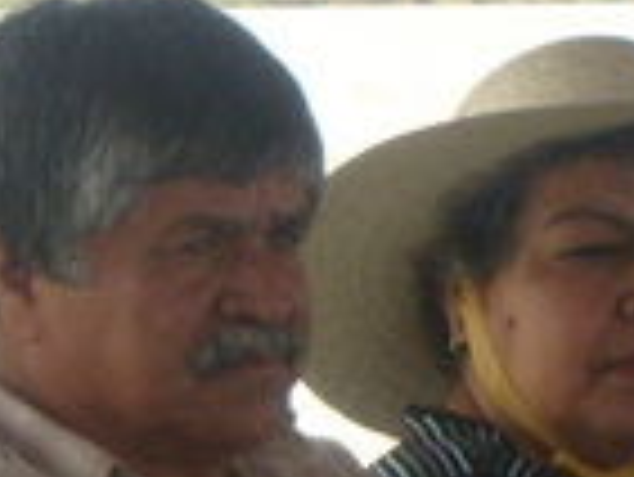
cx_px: -175
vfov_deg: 3.1
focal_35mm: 482
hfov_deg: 4.1
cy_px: 513
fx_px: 8835
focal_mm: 17.4
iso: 80
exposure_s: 1/180
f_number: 4.9
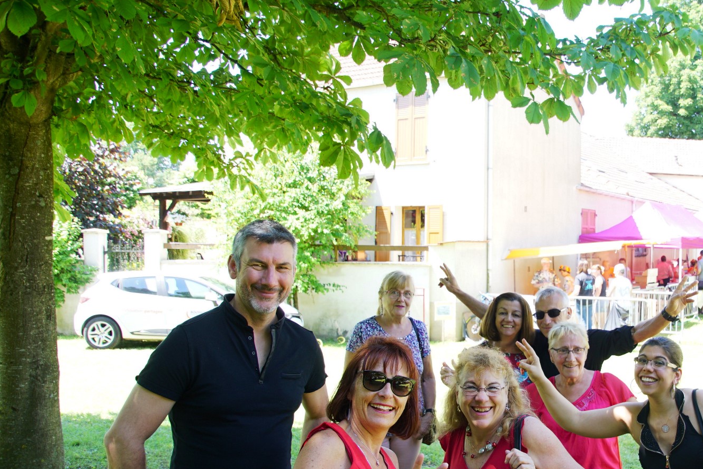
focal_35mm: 37
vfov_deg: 35.9
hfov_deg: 49.4
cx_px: 541
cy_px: 280
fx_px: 723
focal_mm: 16
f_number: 4
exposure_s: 1/60
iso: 125
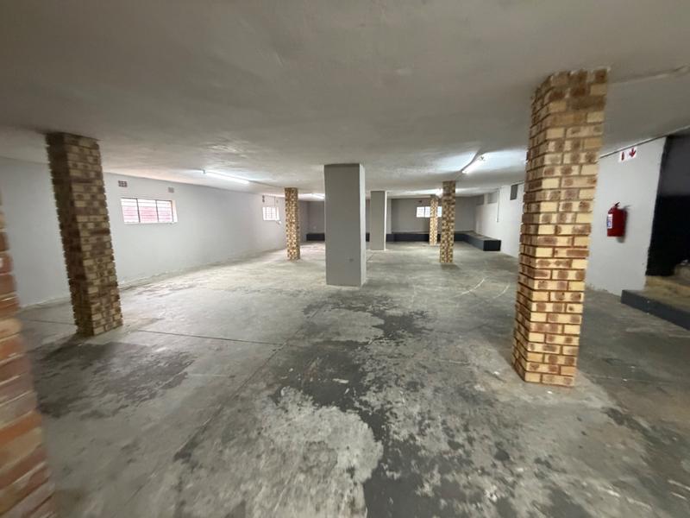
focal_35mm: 14
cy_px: 259
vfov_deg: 85.7
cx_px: 345
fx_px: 279
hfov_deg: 102.1
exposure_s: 1/50
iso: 500
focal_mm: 2.22
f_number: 2.2
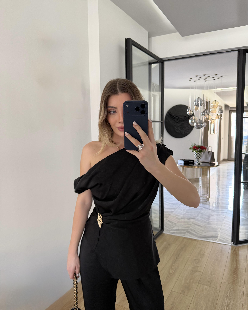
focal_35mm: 25
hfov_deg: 56.8
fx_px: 229
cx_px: 124
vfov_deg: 68.1
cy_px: 158
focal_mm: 6.76
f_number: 1.78
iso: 200
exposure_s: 1/64
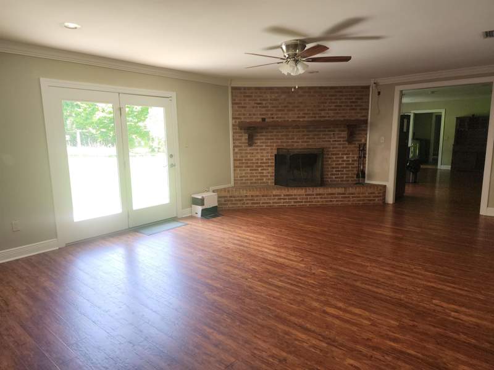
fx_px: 328
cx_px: 247
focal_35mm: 23
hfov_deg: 73.9
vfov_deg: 58.9
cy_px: 185
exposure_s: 1/60
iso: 50
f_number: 1.8
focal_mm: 6.4
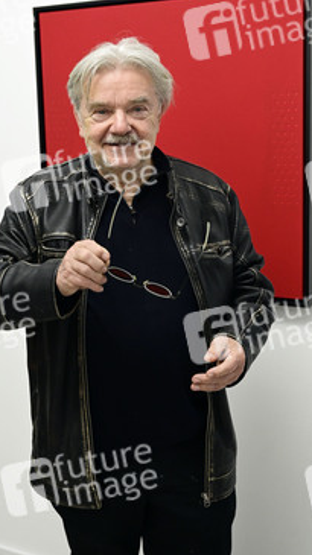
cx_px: 123
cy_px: 252
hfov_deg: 25.4
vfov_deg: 43.7
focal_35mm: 47
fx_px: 692
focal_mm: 41
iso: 3200
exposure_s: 1/400
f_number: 4.5
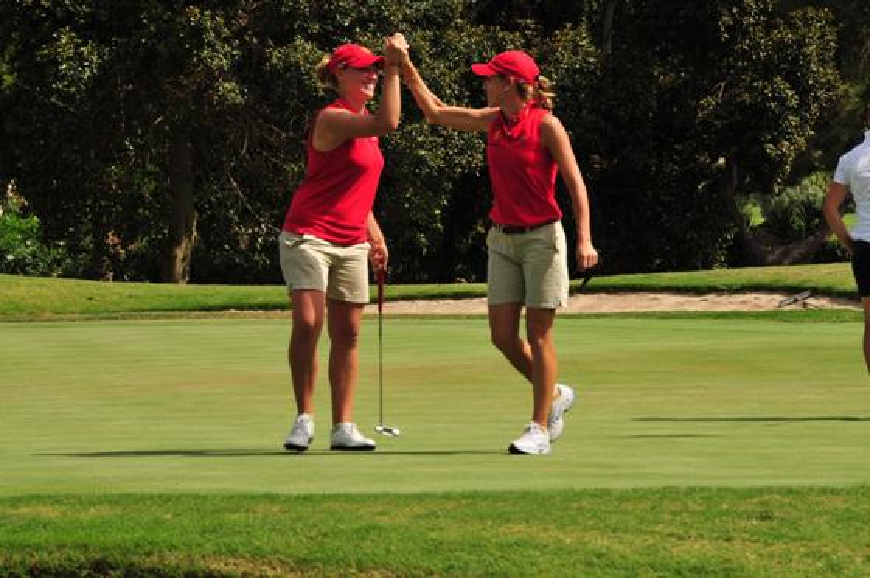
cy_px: 289
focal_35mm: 168
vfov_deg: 8.2
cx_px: 435
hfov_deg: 12.2
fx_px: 4055
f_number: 11
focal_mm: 112
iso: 400
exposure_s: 1/500
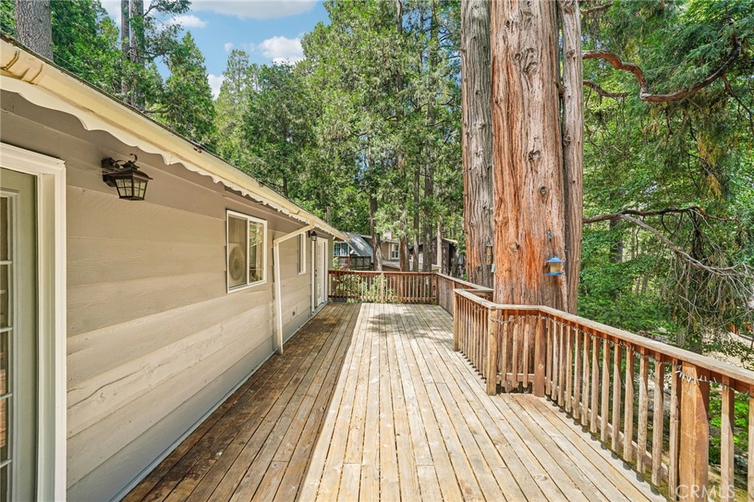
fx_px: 293
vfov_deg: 81.2
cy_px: 251
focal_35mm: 14
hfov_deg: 104.3
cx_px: 377
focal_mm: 14
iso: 100
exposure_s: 1/60
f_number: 8
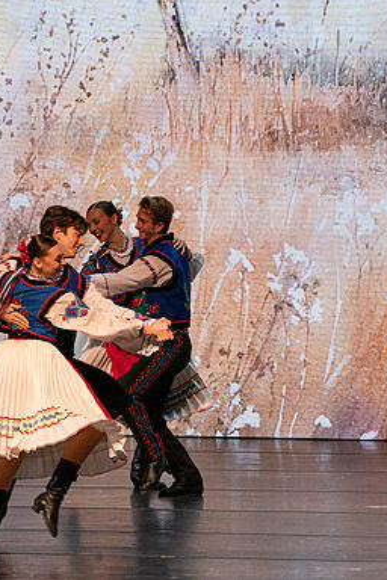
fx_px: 7062
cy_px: 295
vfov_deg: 4.7
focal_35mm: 438
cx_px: 74
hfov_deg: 3.1
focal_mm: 262
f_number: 13
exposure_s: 1/400
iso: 6400
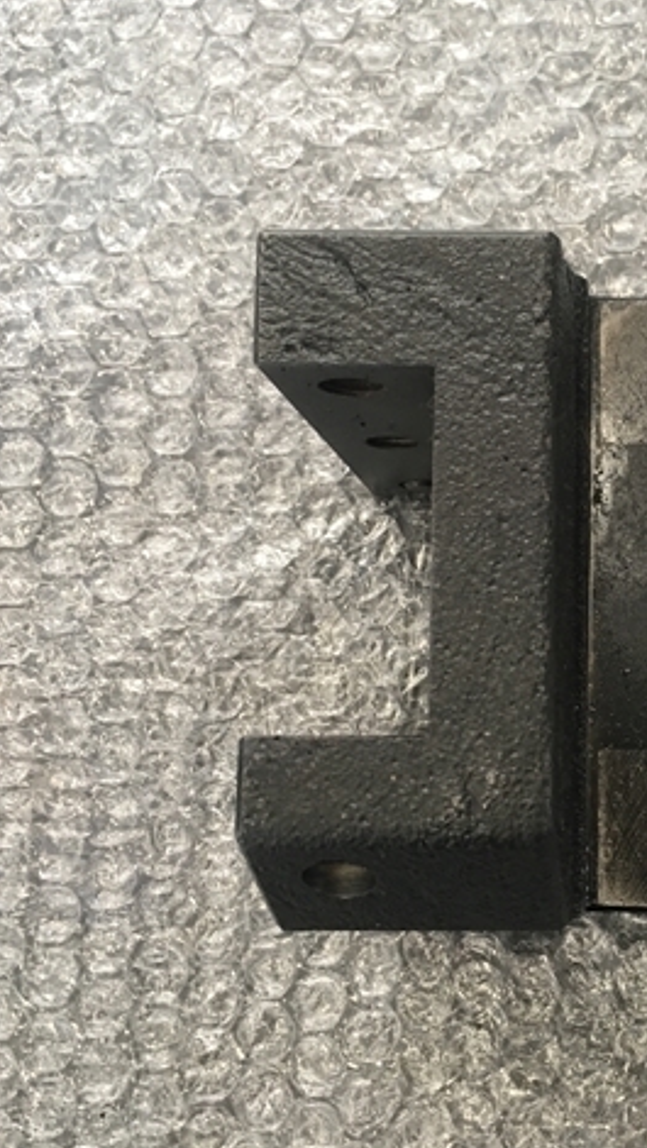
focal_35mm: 43
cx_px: 608
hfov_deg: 26.6
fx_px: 1309
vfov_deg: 47.3
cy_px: 569
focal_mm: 4.15
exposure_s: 1/30
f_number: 2.2
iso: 40
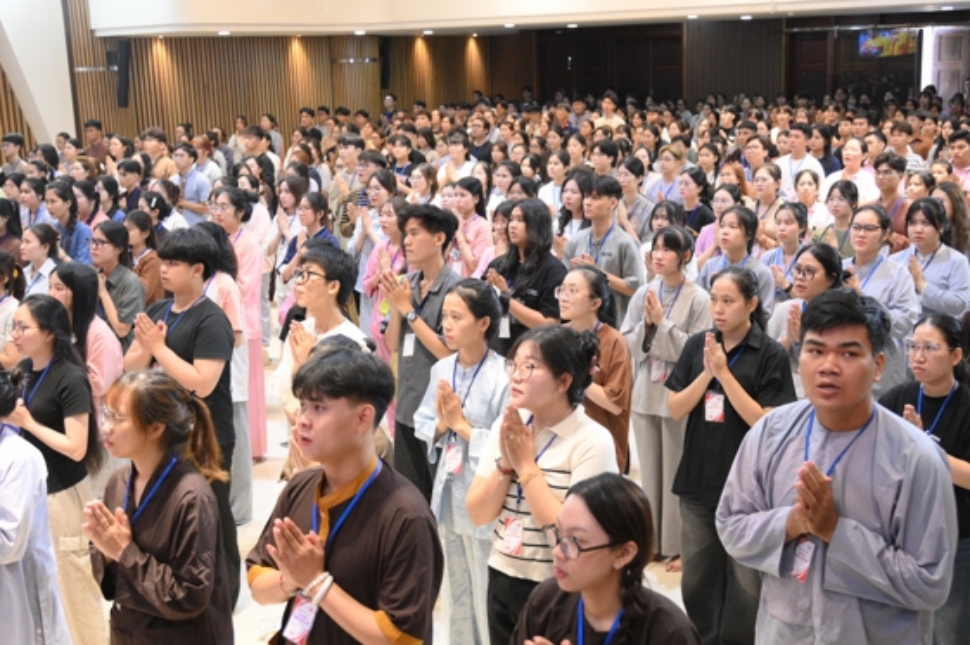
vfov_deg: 30.5
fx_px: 1184
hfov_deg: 44.5
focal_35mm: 44
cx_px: 510
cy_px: 341
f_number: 4
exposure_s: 1/100
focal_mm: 38
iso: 4000
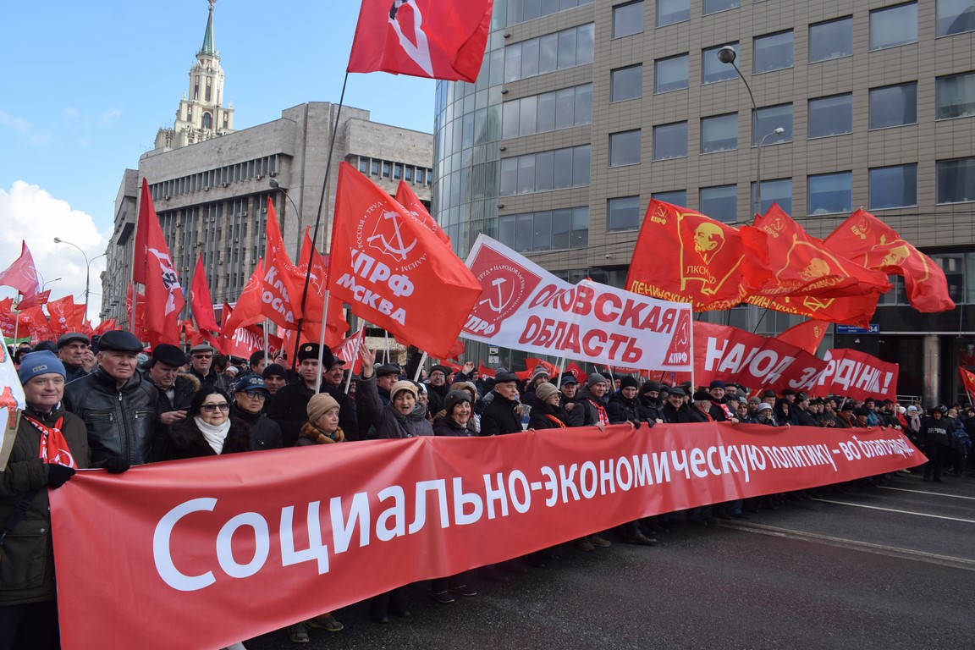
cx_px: 488
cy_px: 325
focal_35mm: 27
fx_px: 731
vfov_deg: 47.9
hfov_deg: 67.4
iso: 200
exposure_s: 1/320
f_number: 8
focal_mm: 18
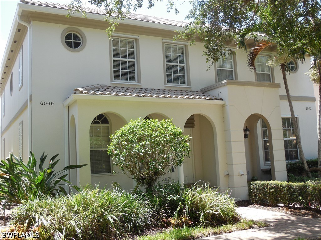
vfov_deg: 36.0
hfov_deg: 46.8
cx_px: 160
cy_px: 120
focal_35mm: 40
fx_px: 371
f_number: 3.6
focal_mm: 7.1
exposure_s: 1/320
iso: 125
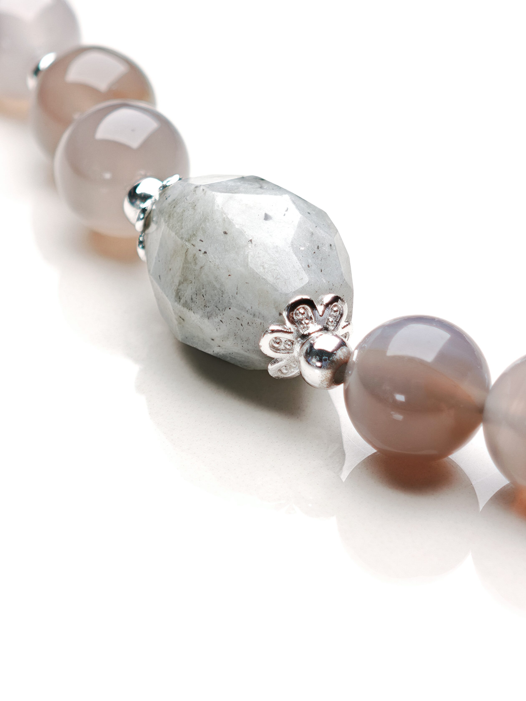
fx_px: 2877
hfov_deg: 10.4
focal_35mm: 142
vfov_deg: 13.9
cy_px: 350
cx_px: 263
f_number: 1.8
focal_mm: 11.5
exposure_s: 1/359
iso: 50
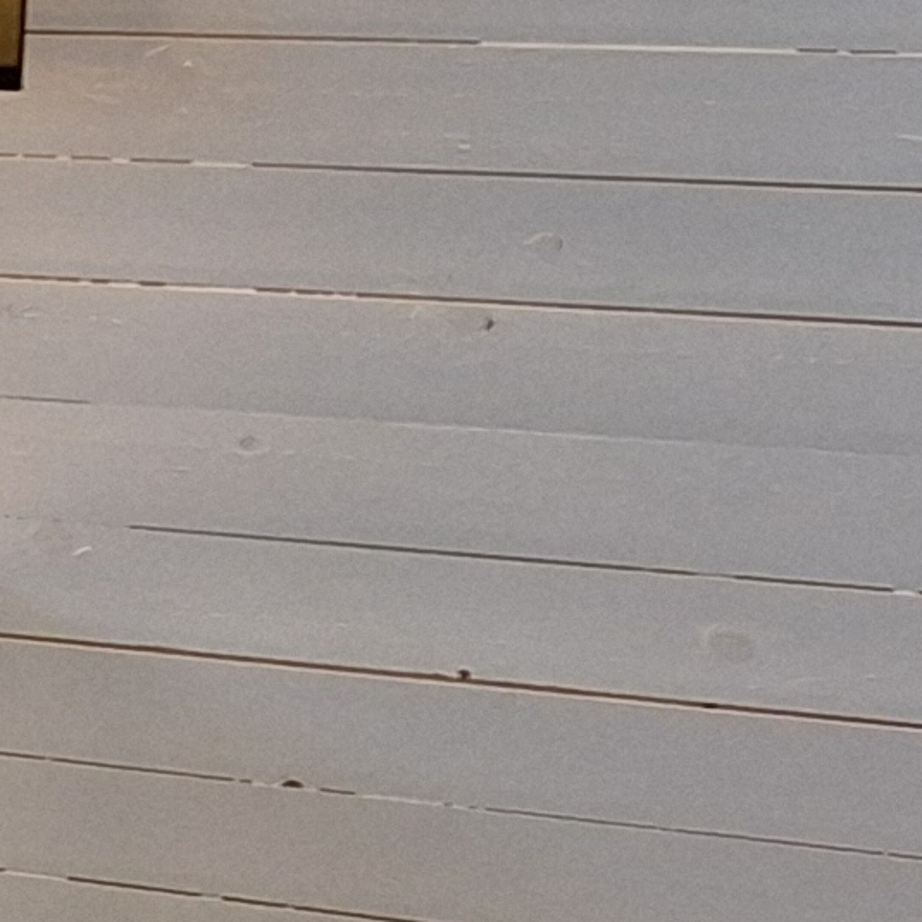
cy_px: 767
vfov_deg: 11.2
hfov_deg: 9.2
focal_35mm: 155
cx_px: -1803
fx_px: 4671
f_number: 1.8
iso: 125
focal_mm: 5.54
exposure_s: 1/50
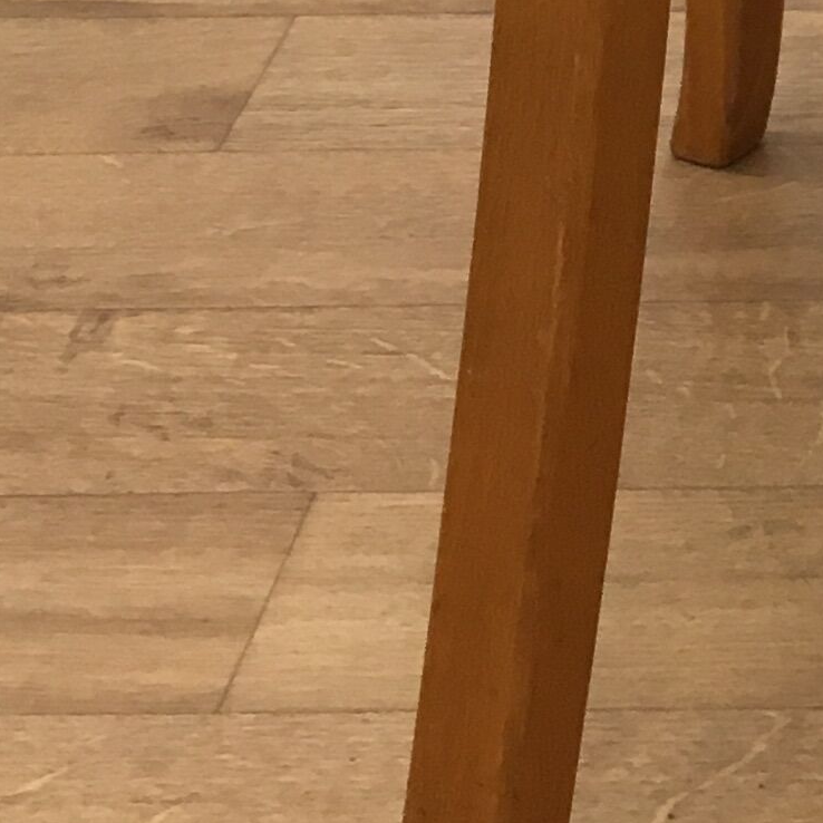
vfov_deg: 11.2
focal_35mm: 140
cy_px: -897
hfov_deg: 11.8
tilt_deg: -13.1
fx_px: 3766
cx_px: 1344
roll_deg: -0.8
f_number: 2.2
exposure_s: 1/33
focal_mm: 4.15
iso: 32
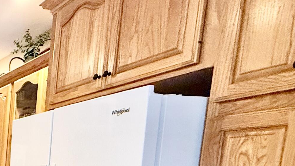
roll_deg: -2.3
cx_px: -142
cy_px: 214
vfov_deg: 23.2
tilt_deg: -6.9
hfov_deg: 29.0
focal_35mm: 46
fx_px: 360
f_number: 2.2
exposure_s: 1/60
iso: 400
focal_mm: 2.22
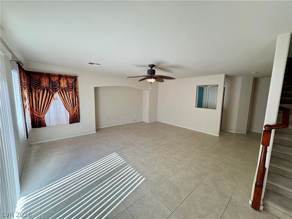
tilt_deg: -7.0
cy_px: 110
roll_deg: -1.4
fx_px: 118
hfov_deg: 102.1
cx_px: 146
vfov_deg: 85.7
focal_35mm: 14
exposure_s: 1/129
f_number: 2.2
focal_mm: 2.22
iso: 64
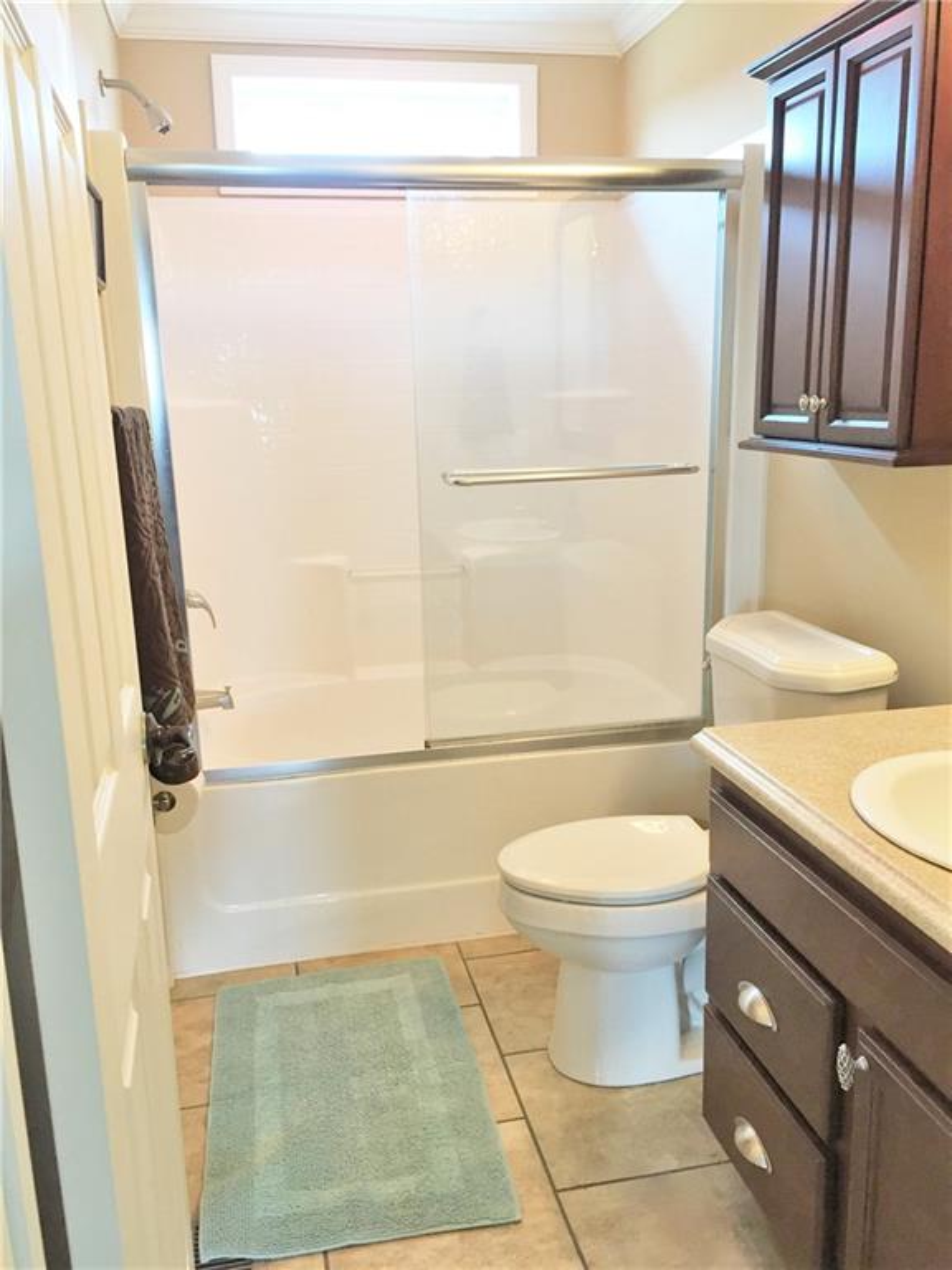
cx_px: 476
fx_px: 1063
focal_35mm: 29
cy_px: 635
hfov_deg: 48.2
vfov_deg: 61.7
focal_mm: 4.15
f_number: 2.2
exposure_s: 1/30
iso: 100
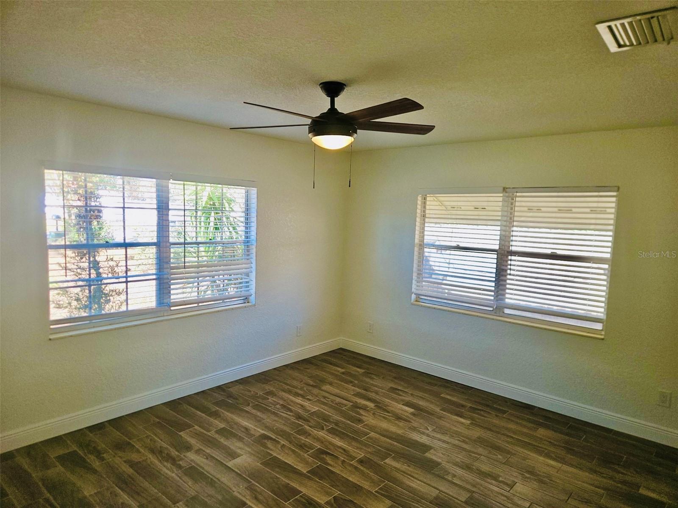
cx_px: 339
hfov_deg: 73.9
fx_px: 450
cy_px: 254
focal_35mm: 23
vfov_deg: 58.9
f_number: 1.8
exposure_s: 1/60.2
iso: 54
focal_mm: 5.4
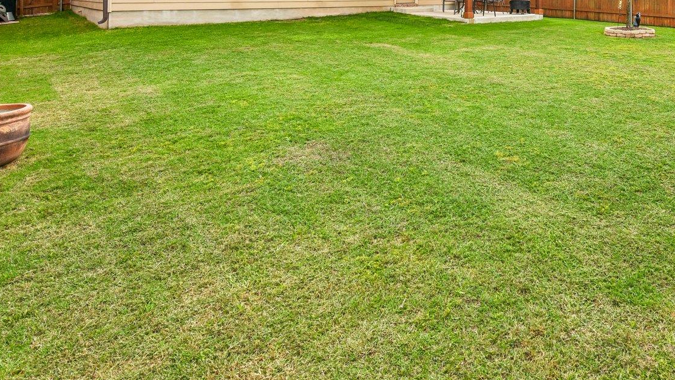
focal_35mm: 27
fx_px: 483
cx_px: 513
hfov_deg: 65.2
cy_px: -14
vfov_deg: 37.5
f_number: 8
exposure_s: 1/160
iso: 100
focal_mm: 14
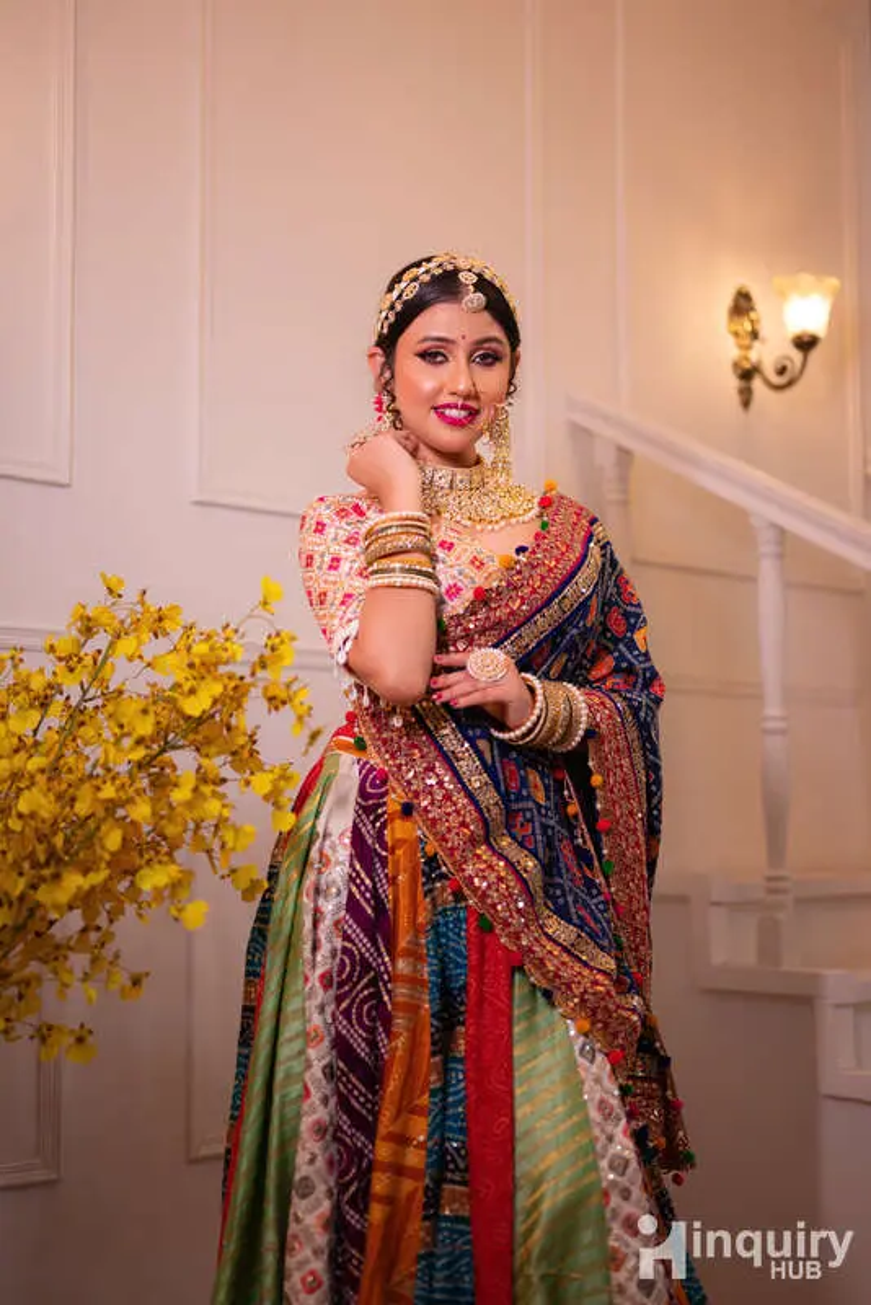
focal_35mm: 50
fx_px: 1813
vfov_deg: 39.6
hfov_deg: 27.0
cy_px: 652
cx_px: 436
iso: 250
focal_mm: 50
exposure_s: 1/125
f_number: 1.8
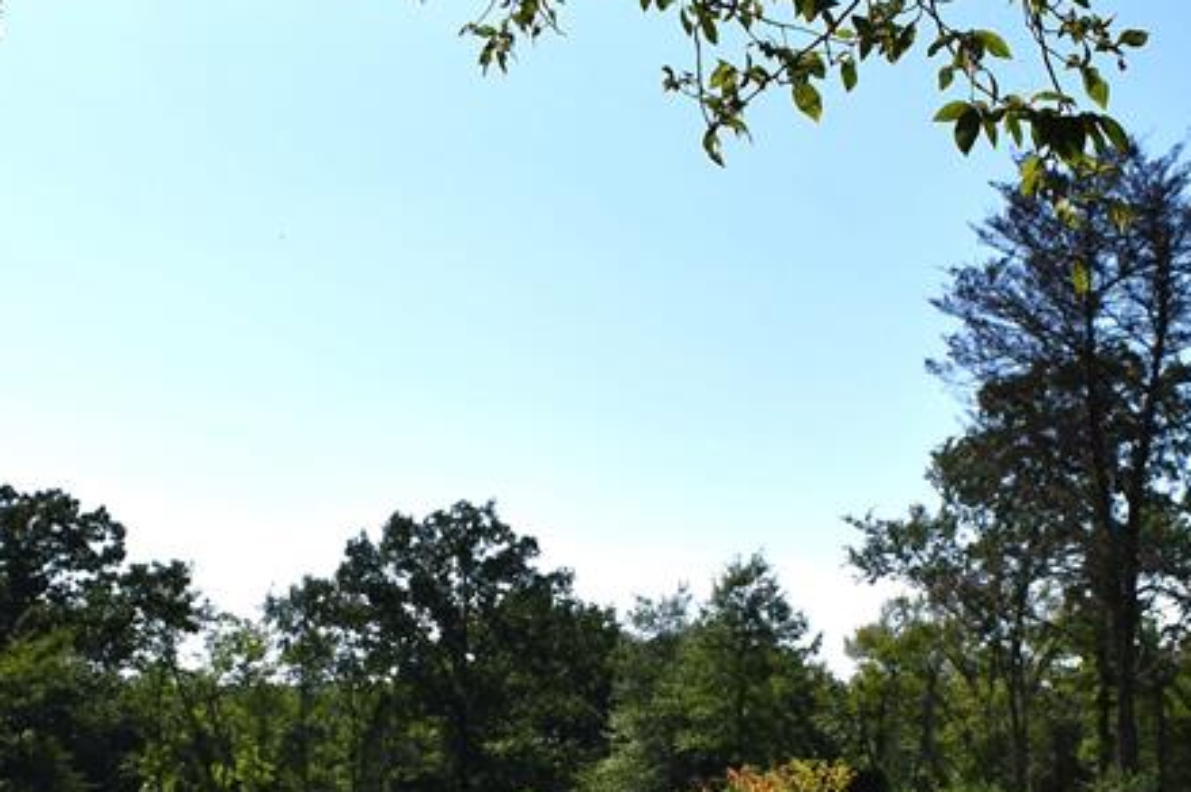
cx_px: 553
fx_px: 2083
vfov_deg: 20.9
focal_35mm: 63
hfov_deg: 31.9
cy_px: 773
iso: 100
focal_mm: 18
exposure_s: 1/400
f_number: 10
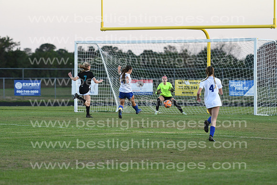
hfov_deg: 9.8
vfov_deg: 6.5
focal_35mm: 210
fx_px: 1616
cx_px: 138
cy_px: 92
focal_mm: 140
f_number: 2.8
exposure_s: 1/800
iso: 1100
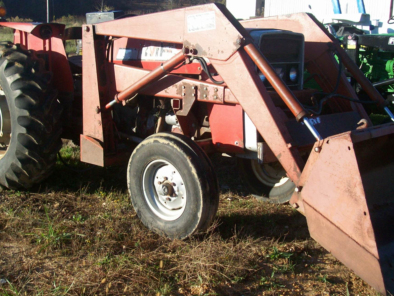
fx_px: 615
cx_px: 202
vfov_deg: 27.0
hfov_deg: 35.5
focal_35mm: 54
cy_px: 141
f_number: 3
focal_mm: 7.6
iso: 80
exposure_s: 1/612
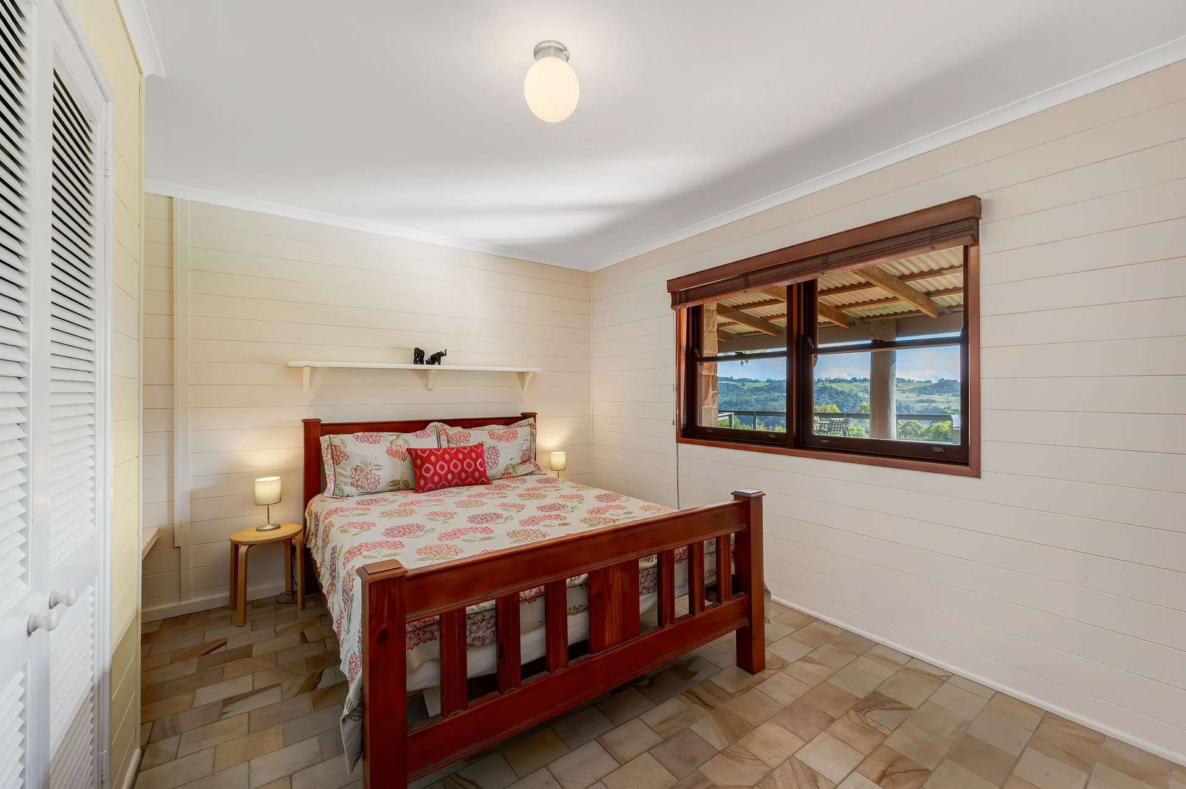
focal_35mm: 14
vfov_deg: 81.1
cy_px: 394
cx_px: 593
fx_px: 461
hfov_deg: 104.3
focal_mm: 14
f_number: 14
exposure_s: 1/10
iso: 400
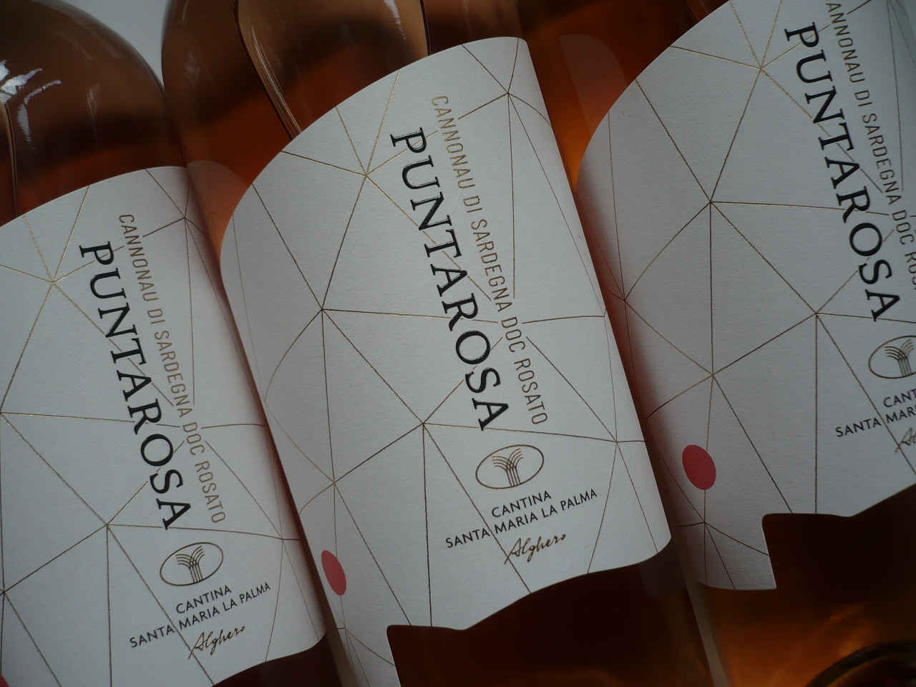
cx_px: 458
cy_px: 344
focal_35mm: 35
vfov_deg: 40.7
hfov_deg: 52.6
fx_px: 926
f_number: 2.8
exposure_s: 1/320
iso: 100
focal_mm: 5.8
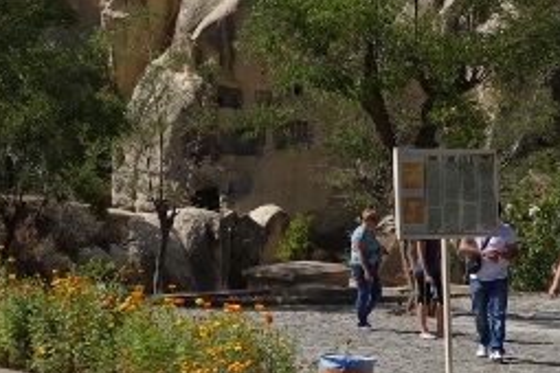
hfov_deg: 18.3
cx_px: 53
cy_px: 25
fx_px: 1711
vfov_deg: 12.3
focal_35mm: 110
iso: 125
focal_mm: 10.4
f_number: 5.6
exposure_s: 1/800
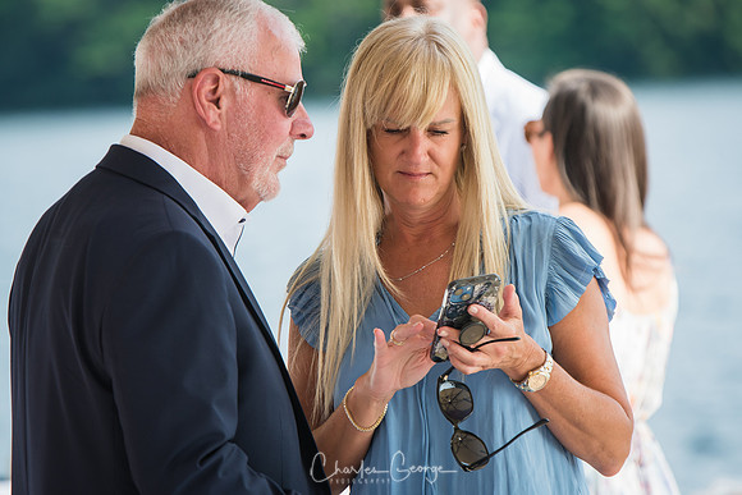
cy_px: 248
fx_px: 6184
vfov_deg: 4.6
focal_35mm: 300
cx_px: 371
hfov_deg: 6.9
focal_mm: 200
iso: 200
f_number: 4
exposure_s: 1/500
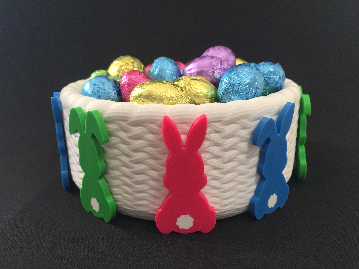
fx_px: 301
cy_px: 134
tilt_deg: -17.7
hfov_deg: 61.7
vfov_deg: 48.2
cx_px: 180
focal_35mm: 29
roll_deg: -2.0
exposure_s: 1/40
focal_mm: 4.15
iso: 32
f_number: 2.2
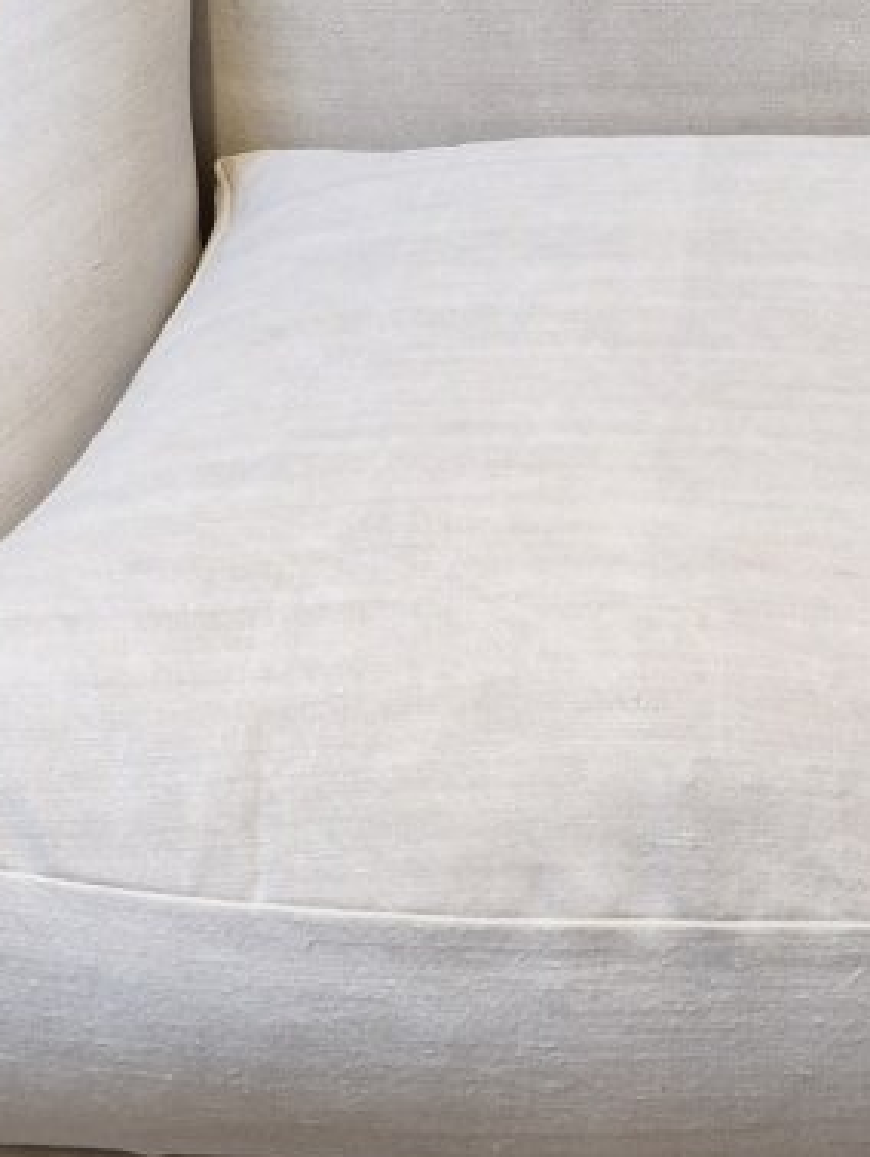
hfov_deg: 20.0
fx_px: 2444
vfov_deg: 26.2
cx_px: 692
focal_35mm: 73
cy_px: 236
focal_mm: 5.4
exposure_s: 1/100
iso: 200
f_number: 1.8
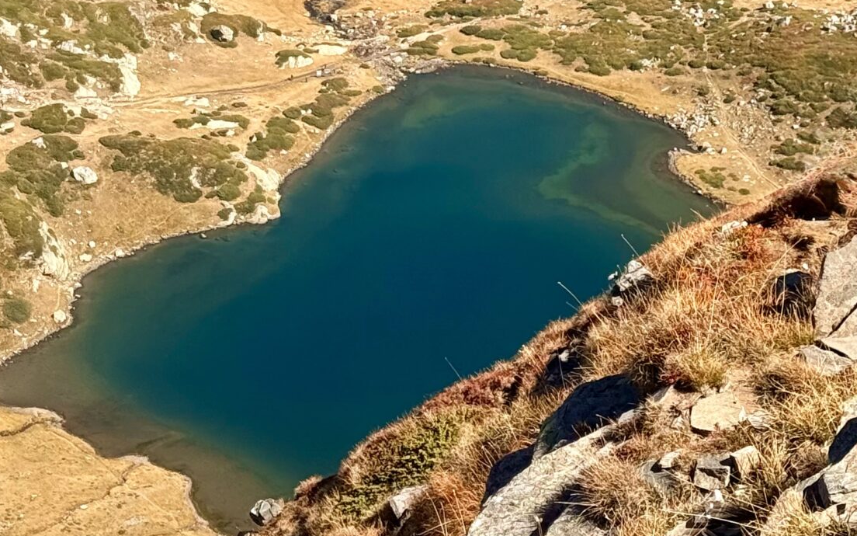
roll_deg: -0.2
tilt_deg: -18.5
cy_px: -155
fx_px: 2756
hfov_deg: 17.6
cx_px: 652
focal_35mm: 118
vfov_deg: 10.8
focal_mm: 6.76
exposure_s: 1/3891
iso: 100
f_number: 1.78
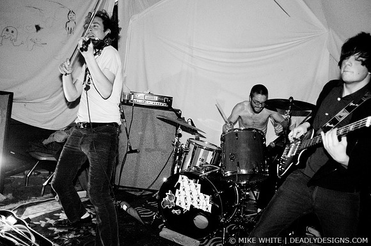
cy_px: 123
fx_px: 309
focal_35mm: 30
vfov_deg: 43.5
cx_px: 186
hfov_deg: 62.0
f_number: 2.8
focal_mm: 20
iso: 1250
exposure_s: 1/50
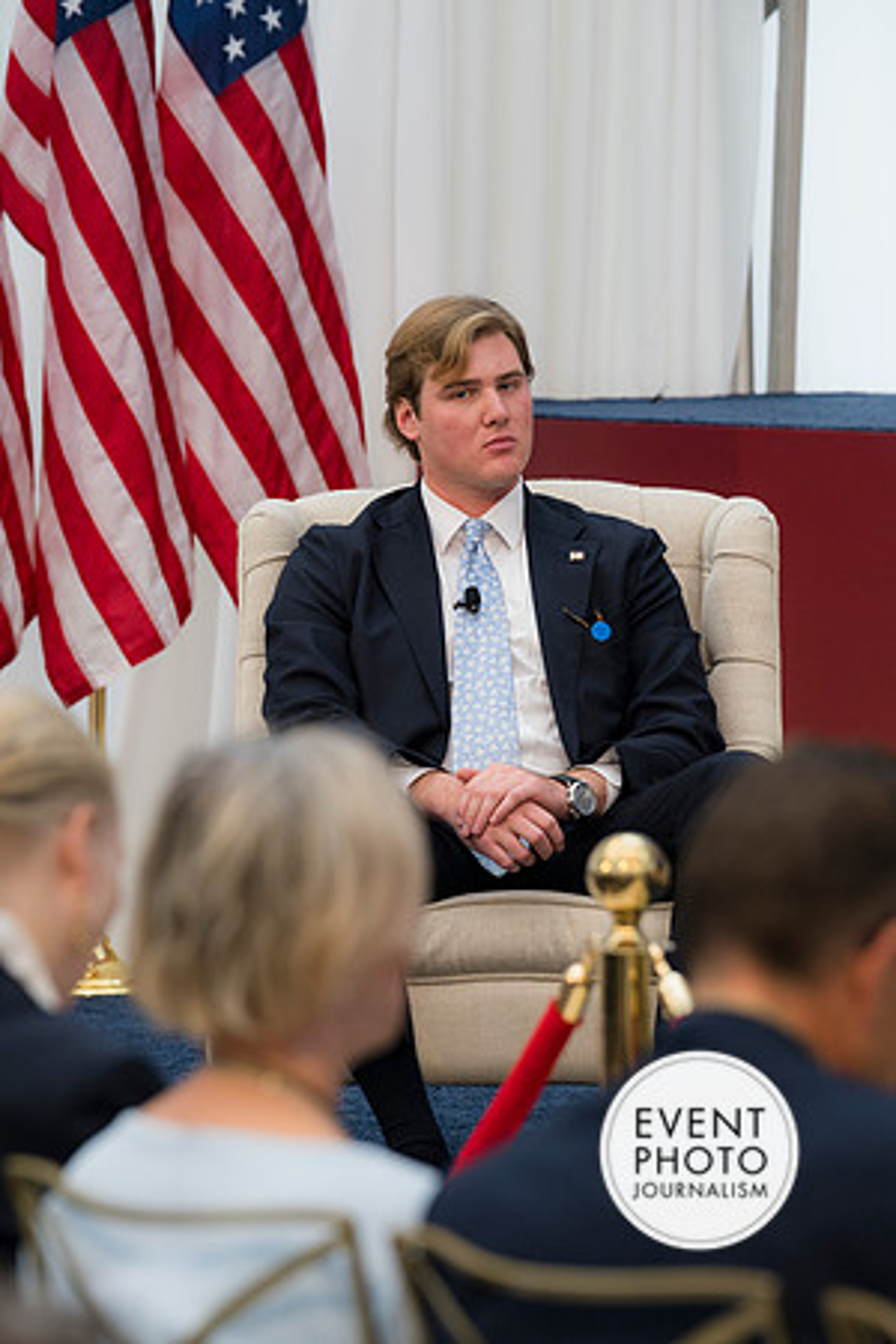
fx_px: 8399
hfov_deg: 6.1
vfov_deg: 9.1
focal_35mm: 225
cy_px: 672
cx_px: 448
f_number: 4
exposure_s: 1/160
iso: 280
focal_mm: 150
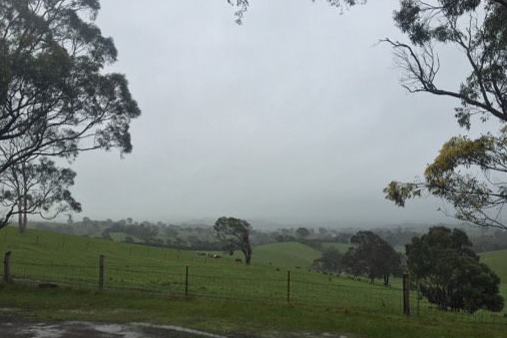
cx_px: 259
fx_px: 436
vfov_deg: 42.2
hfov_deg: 60.3
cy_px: 190
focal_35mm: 31
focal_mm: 4.15
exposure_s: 1/306
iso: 32
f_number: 2.2
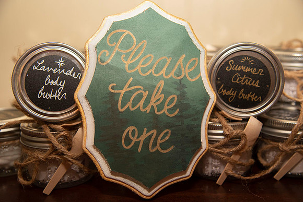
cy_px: 101
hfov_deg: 41.1
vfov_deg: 28.1
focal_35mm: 48
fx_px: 404
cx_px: 152
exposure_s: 1/200
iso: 640
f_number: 4
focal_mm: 48
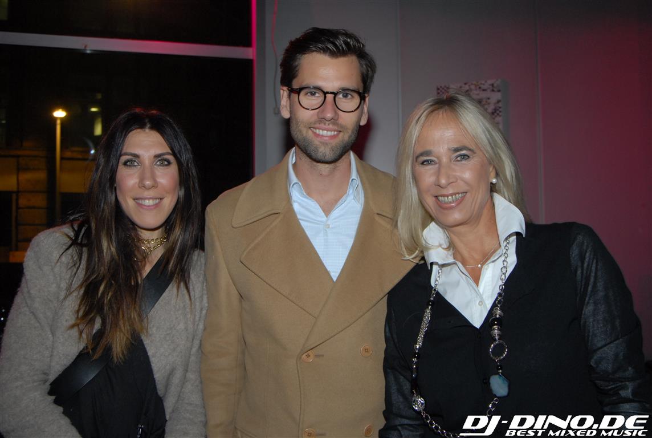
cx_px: 326
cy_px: 219
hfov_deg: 46.3
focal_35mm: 42
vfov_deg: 32.0
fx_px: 762
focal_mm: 28
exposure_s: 1/13
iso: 400
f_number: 5.6
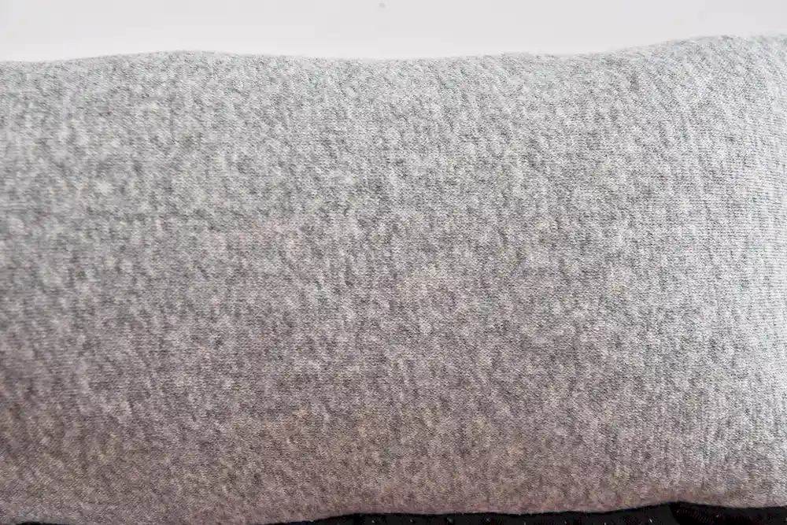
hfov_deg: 33.4
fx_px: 1312
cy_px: 262
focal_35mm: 60
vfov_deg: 22.6
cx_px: 394
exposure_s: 1/125
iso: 200
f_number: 10
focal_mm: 60
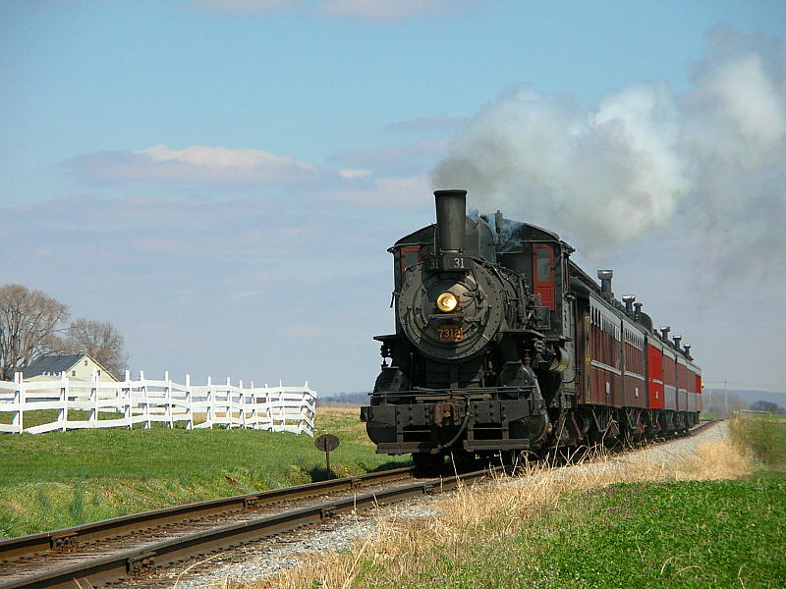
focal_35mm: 196
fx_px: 4450
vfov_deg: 7.6
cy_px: 294
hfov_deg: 10.1
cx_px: 393
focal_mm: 32.4
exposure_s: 1/661
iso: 50
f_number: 4
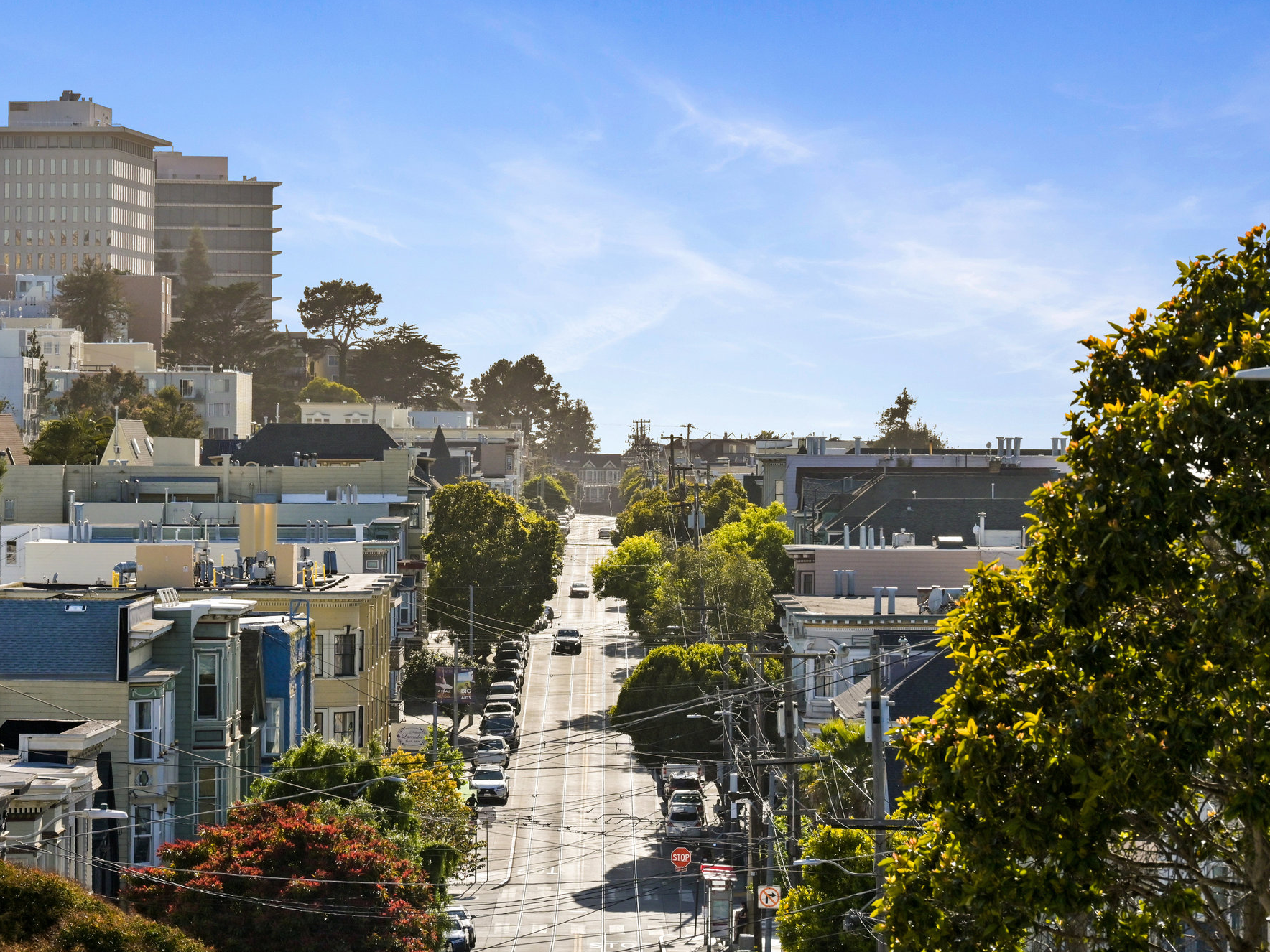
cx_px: 596
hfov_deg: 15.8
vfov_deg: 11.9
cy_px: 476
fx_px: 4586
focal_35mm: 125
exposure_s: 1/1250
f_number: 11
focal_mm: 115
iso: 400
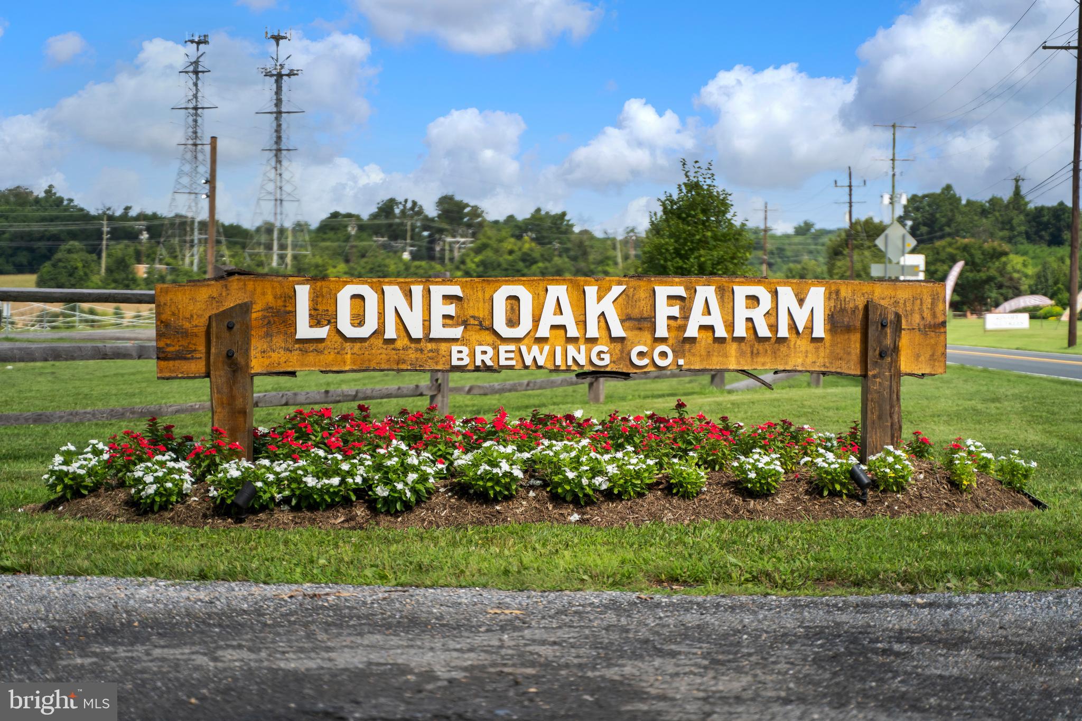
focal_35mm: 75
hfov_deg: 27.0
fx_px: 2254
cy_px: 360
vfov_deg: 18.2
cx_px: 541
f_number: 2.8
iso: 500
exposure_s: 1/8000
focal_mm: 75
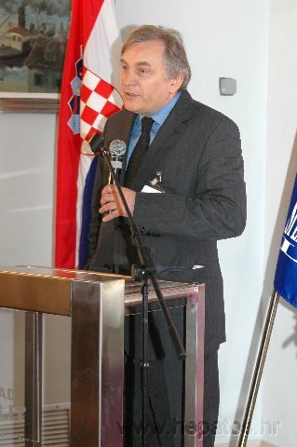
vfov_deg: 27.0
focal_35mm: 75
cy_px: 224
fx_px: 930
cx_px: 148
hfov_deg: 18.1
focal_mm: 50
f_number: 2.8
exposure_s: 1/60
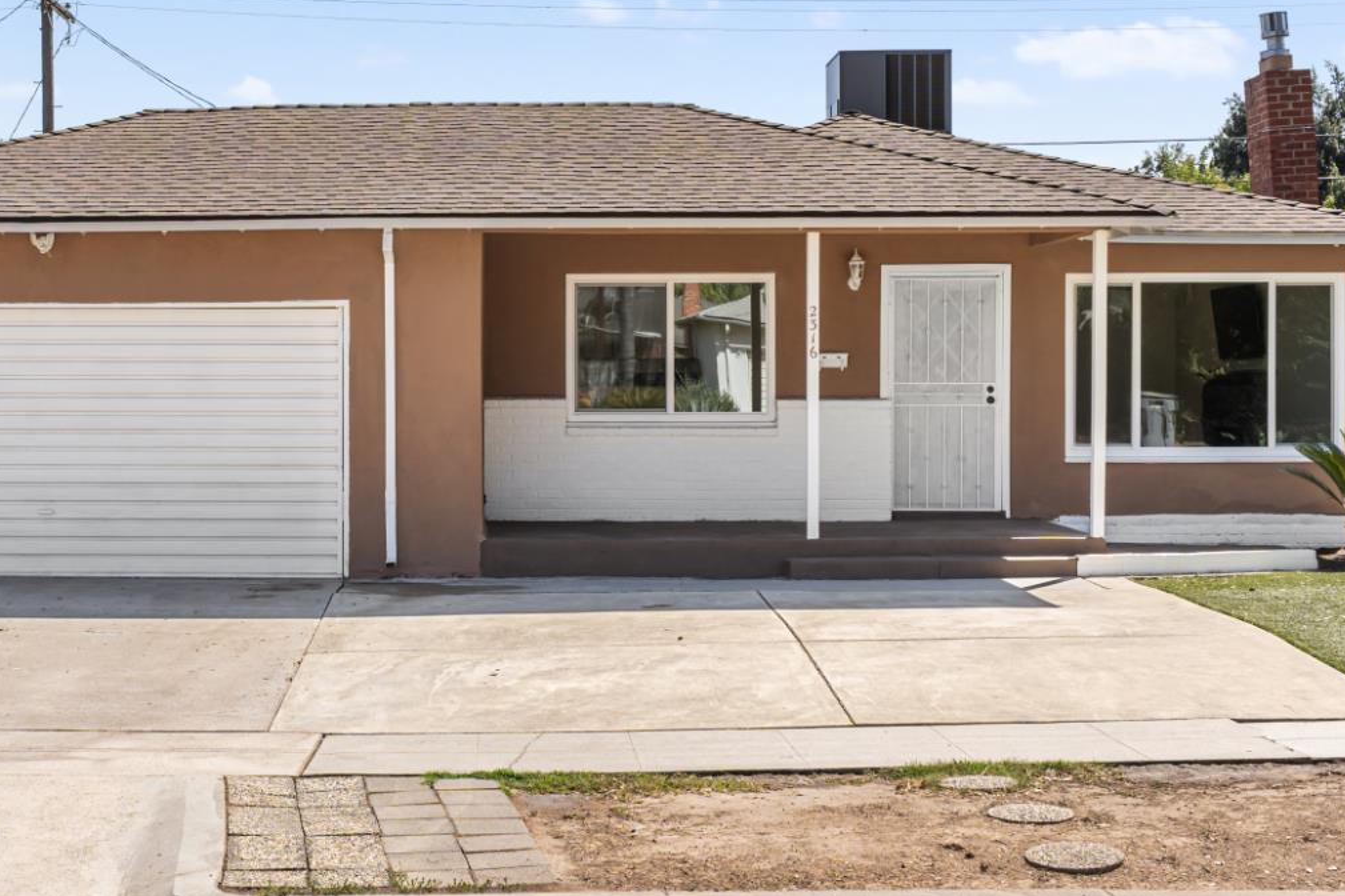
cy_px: 417
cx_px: 460
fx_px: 2191
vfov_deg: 23.1
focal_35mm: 59
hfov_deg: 33.9
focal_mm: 26.3
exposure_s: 1/1000
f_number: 6.3
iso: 200
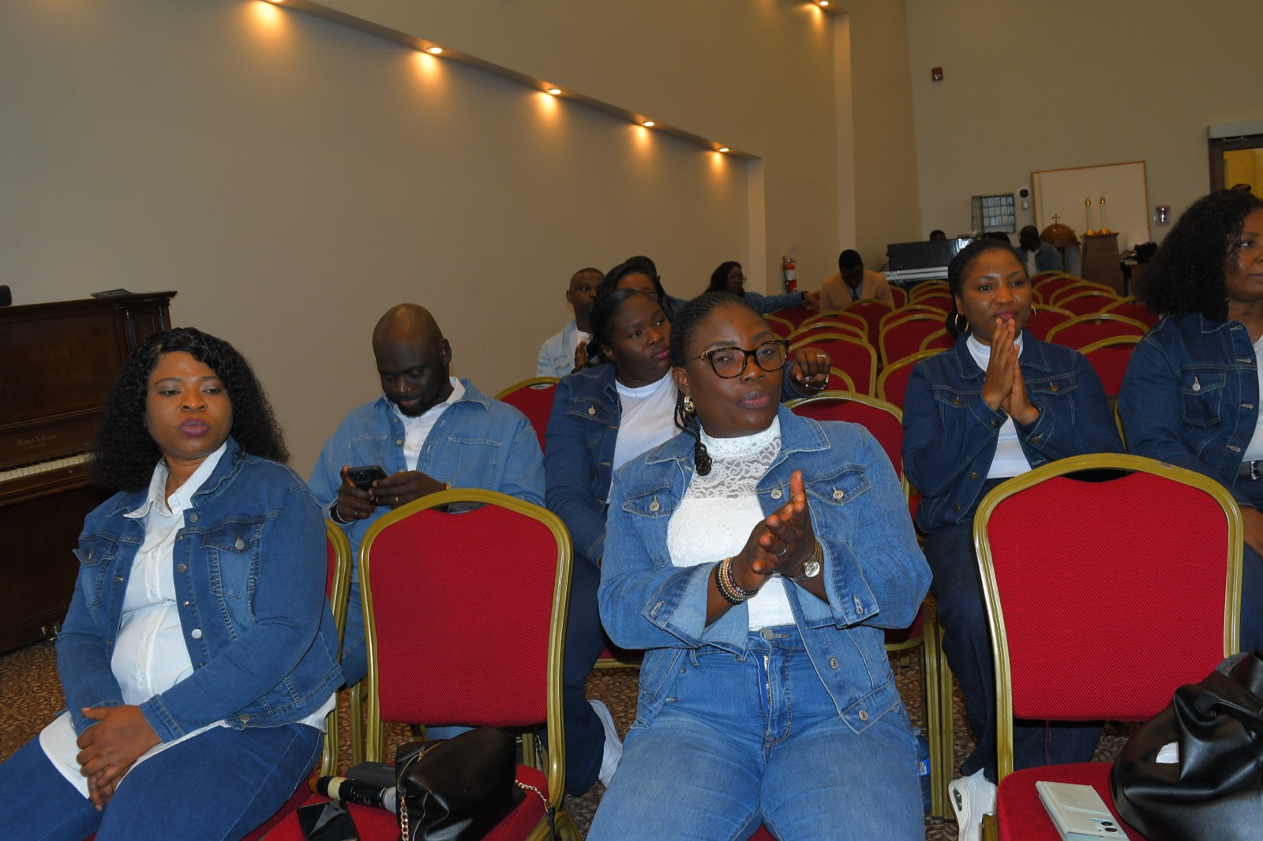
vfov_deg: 43.6
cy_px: 420
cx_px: 632
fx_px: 1052
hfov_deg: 61.9
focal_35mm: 30
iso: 500
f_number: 6.3
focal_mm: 20
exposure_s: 1/200
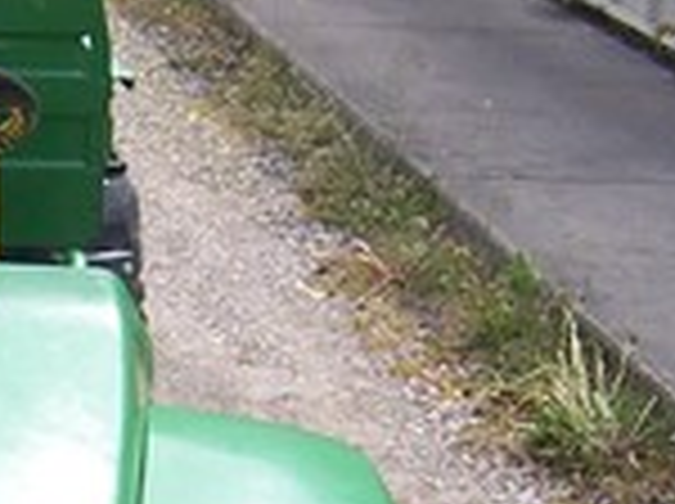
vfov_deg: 12.0
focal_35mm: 120
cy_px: 621
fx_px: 2336
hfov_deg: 15.2
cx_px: -351
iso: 80
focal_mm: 5.5
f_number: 3.4
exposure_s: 1/500
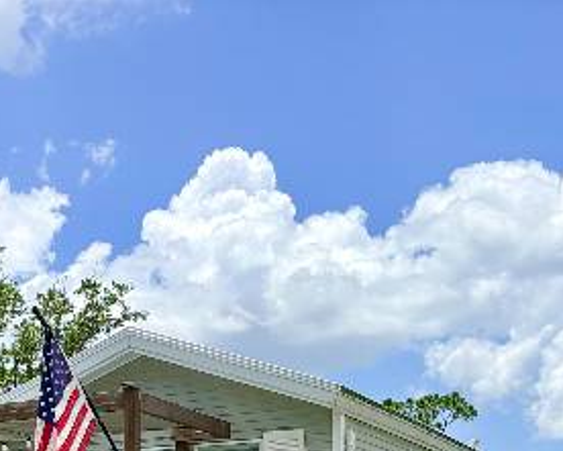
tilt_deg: -2.0
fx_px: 1300
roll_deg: +1.1
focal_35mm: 78
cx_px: 2
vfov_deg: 17.9
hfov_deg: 23.4
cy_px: 648
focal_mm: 5.96
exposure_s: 1/5814
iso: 50
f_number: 1.6
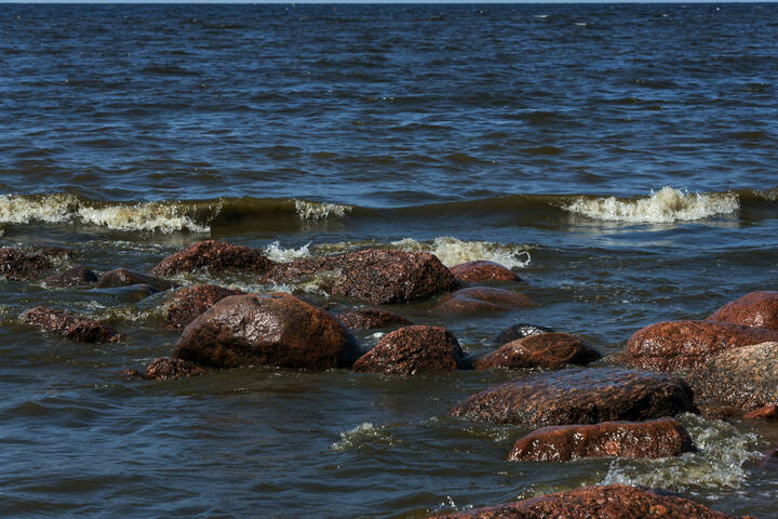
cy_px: 260
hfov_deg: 18.3
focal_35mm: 112
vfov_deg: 12.2
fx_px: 2420
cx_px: 389
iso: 400
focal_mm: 112
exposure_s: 1/640
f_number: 10
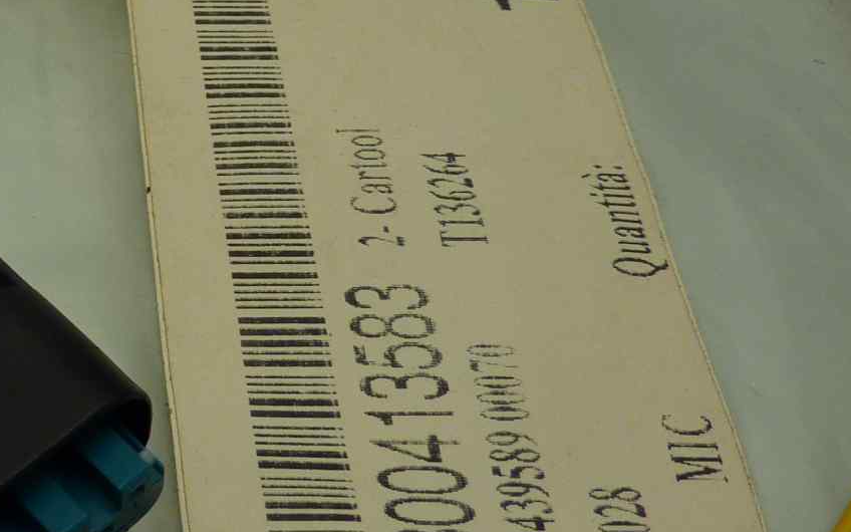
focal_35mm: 64
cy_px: 123
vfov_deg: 20.1
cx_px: -136
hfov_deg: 28.4
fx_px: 1484
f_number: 3.3
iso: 80
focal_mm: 4.1
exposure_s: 1/50
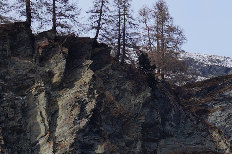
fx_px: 2518
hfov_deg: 5.3
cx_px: 58
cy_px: 30
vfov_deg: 3.5
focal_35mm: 391
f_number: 6.3
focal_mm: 100
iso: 100
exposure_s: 1/200
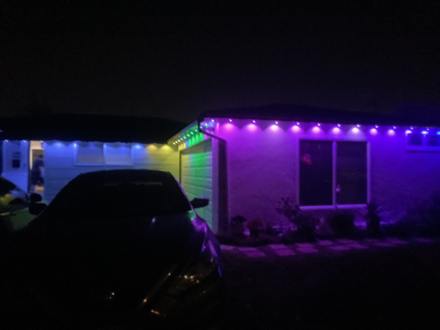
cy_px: 165
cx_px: 220
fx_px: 292
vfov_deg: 58.9
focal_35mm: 23
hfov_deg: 73.9
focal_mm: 2.71
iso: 2000
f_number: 2.2
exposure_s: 1/15
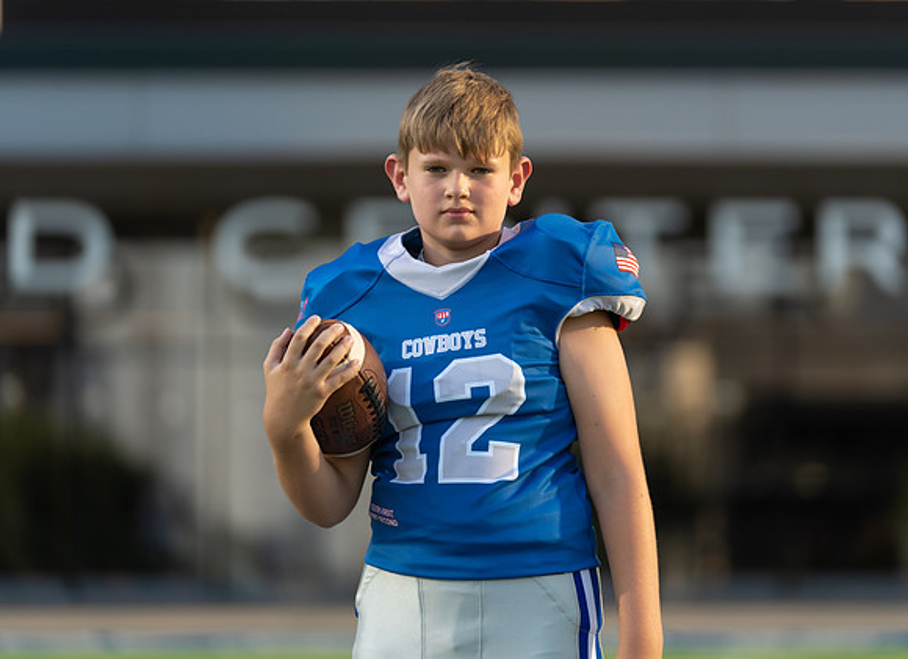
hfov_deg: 10.9
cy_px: 308
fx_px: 4777
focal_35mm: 184
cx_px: 499
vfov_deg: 7.9
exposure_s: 1/640
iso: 100
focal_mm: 158
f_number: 2.8
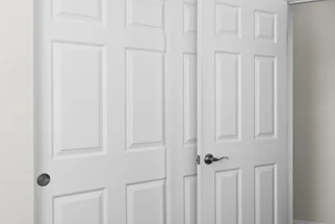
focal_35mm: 54
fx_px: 503
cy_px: 104
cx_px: 370
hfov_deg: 32.4
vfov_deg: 25.1
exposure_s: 1/80
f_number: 8
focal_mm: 17
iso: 400
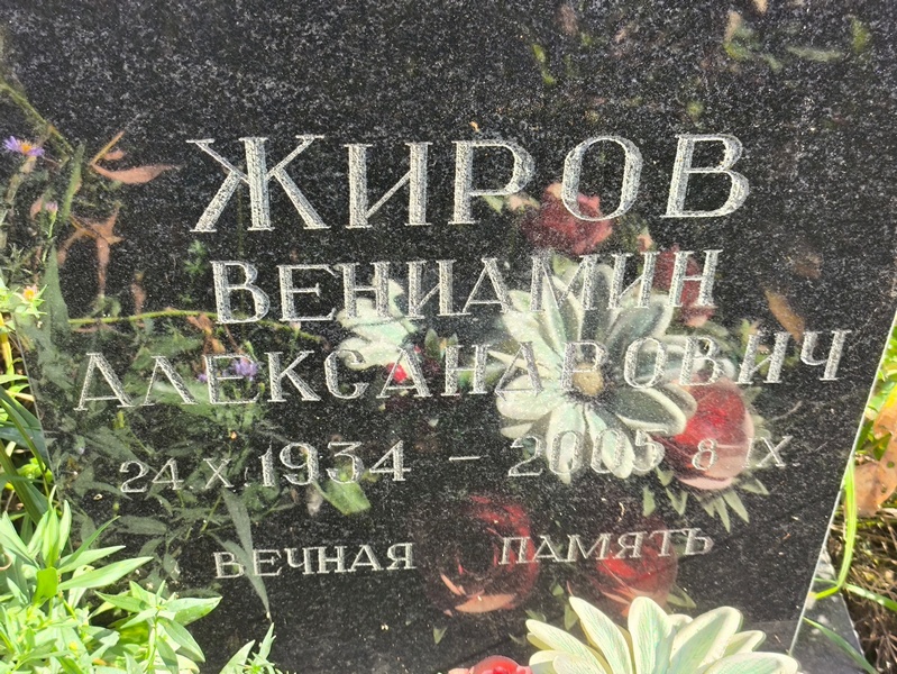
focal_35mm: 50
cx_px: 448
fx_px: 1296
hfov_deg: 38.2
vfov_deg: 29.1
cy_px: 337
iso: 50
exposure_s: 1/146
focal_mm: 4.71
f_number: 1.7
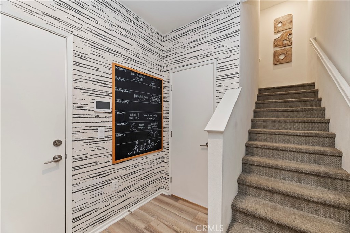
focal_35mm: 14
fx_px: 136
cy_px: 116
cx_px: 175
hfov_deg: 104.3
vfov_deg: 81.1
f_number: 10
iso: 500
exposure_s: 1/2
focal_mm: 14
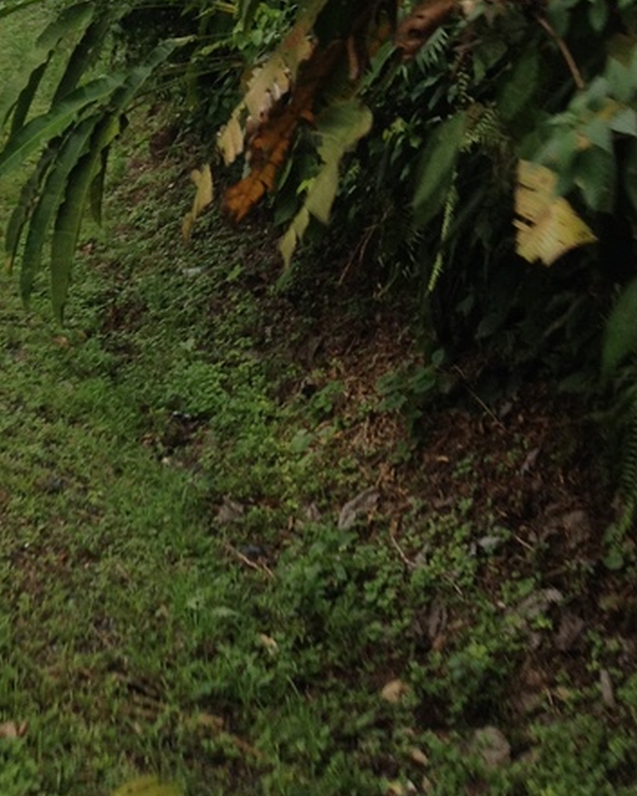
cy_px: -222
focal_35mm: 93
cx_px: -94
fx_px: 2191
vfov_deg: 19.1
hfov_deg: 16.0
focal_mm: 4.28
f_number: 2.4
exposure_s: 1/305
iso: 50
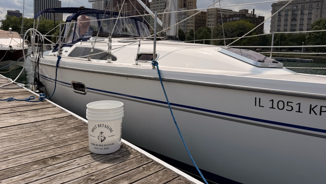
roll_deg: -3.1
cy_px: 70
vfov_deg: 42.6
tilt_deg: -4.3
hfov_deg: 69.8
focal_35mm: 27
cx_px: 159
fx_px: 233
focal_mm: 6.76
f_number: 1.78
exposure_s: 1/11905
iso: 80
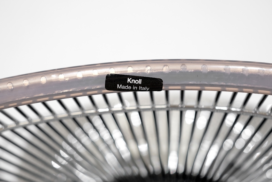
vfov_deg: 25.5
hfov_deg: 37.5
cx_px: 136
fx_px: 400
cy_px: 91
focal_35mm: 53
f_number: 3.6
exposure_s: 1/160
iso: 800
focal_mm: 35
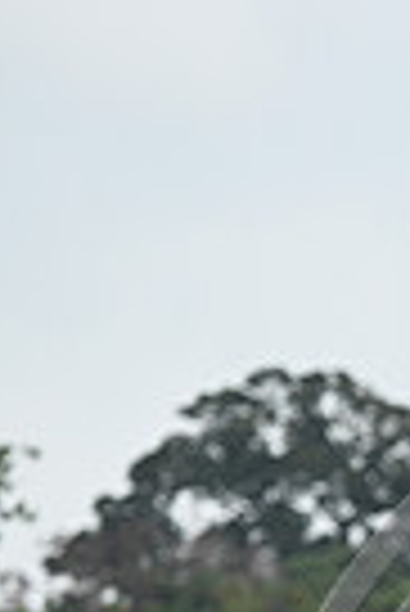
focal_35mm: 937
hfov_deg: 1.5
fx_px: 15965
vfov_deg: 2.2
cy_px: 828
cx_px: 773
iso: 360
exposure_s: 1/1250
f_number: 5
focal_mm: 220
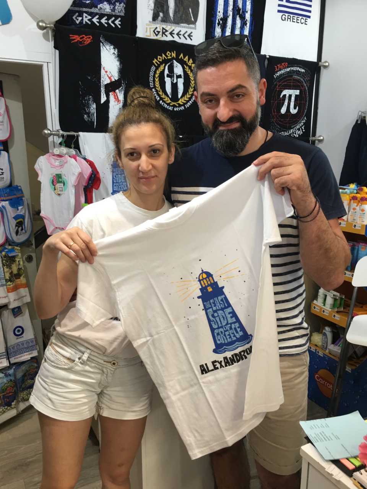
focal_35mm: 29
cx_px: 184
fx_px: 410
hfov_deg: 48.2
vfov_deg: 61.7
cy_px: 244
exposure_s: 1/33
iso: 50
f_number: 2.2
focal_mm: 4.15
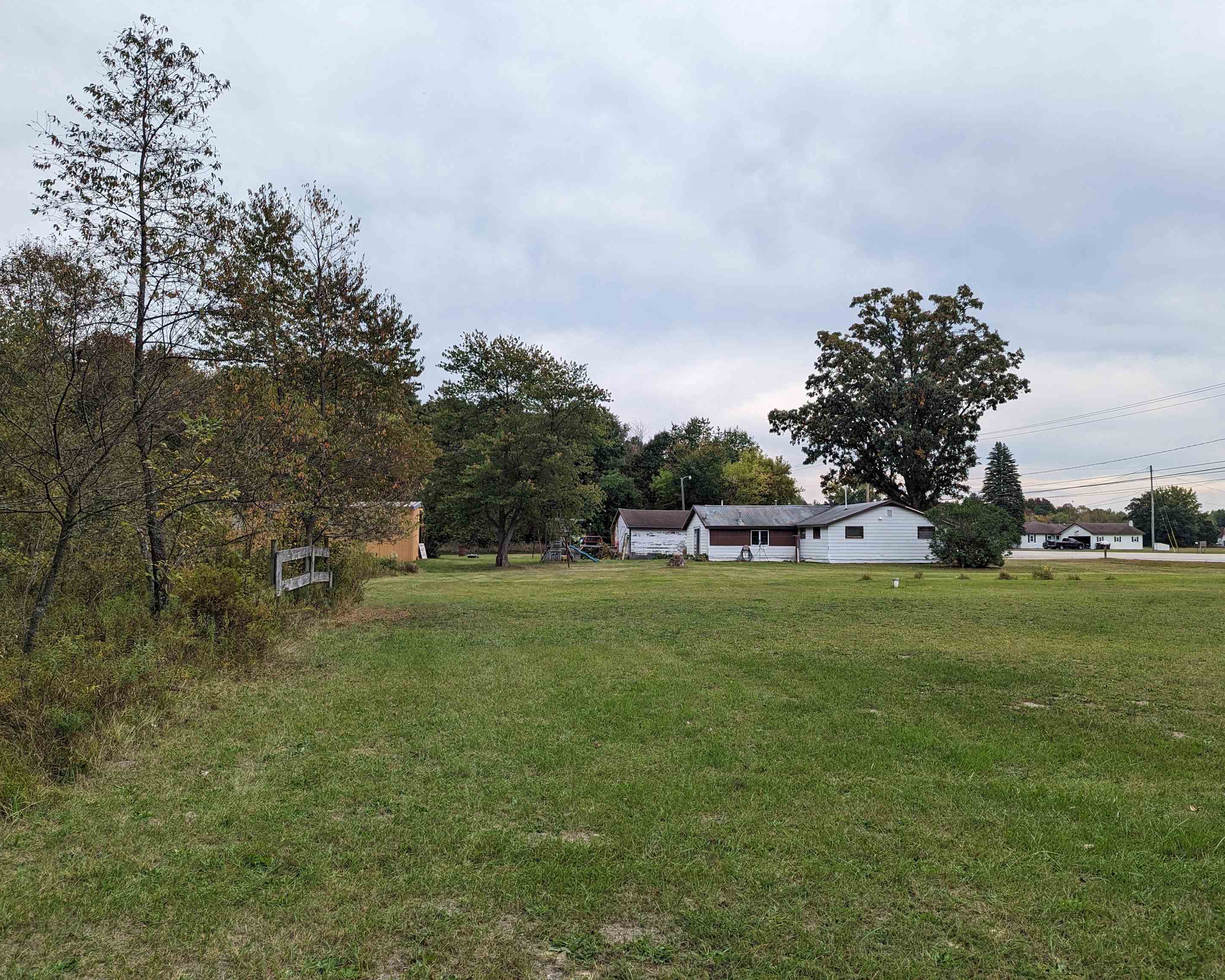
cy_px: 490
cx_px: 629
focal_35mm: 25
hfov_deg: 68.1
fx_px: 906
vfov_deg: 56.8
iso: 47
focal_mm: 6.81
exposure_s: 1/1192
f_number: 1.85
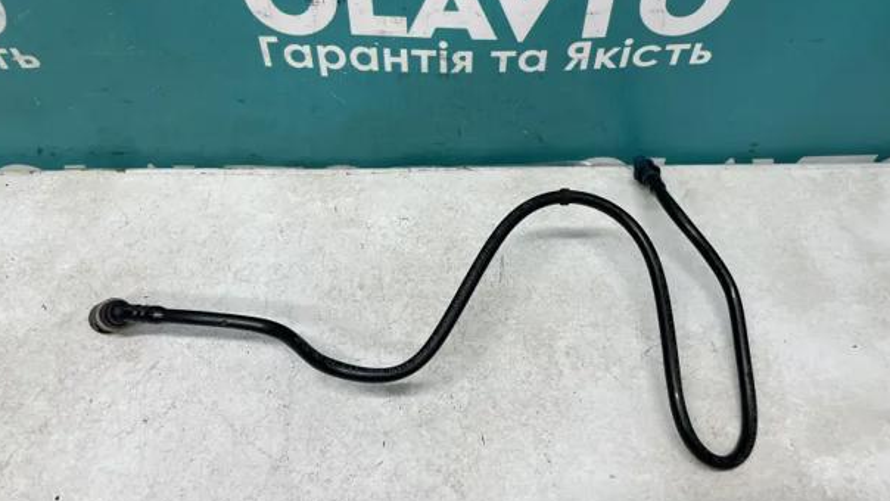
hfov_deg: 64.3
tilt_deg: -51.4
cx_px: 454
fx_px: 708
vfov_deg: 38.8
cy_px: 203
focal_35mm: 30
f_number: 1.6
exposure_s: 1/100
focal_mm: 4.2
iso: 80
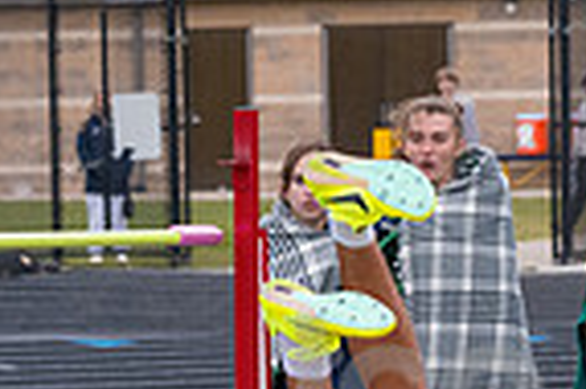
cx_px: 422
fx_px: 6081
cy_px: 461
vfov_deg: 3.7
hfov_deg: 5.5
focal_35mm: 374
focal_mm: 92
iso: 2000
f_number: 5
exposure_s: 1/2000
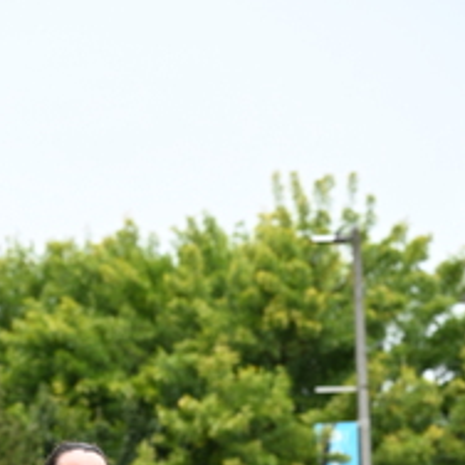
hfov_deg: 8.9
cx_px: 83
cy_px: 626
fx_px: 2979
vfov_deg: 8.8
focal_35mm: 196
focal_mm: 79
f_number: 4
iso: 1600
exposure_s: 1/800
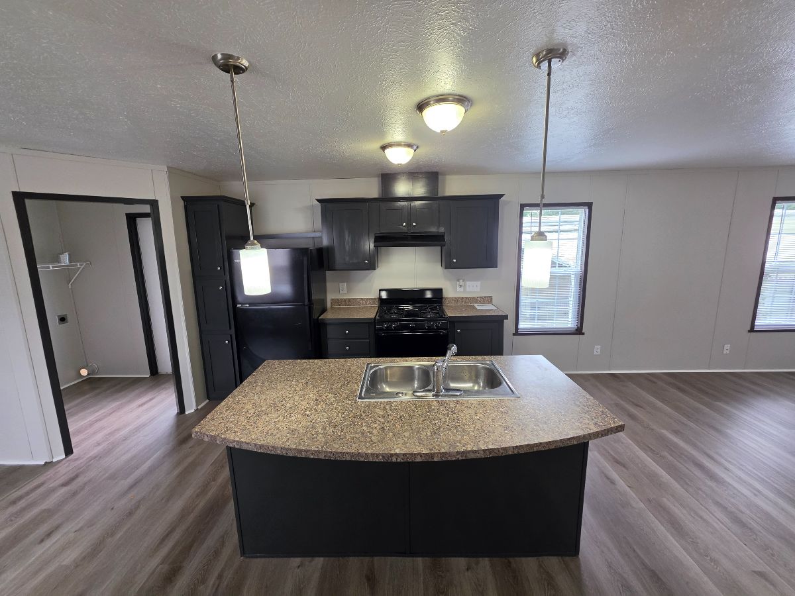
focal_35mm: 13
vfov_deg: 89.9
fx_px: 299
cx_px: 398
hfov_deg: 106.2
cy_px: 298
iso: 100
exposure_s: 1/120
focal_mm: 2.2
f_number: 1.9
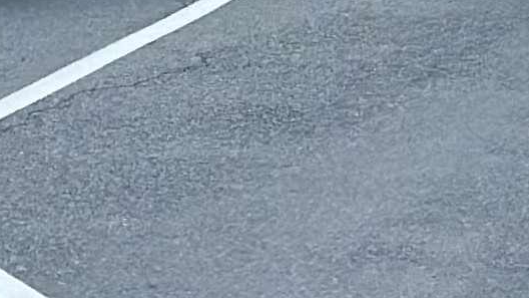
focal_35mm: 399
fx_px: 5597
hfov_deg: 5.4
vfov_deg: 3.0
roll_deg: -1.5
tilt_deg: -0.3
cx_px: 464
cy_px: -712
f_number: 1.78
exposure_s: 1/1019
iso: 80
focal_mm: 6.86
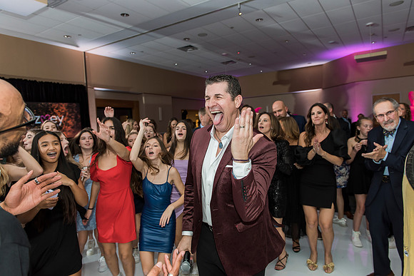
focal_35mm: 24
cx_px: 207
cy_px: 138
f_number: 4
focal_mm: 24
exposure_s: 1/100
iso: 1000
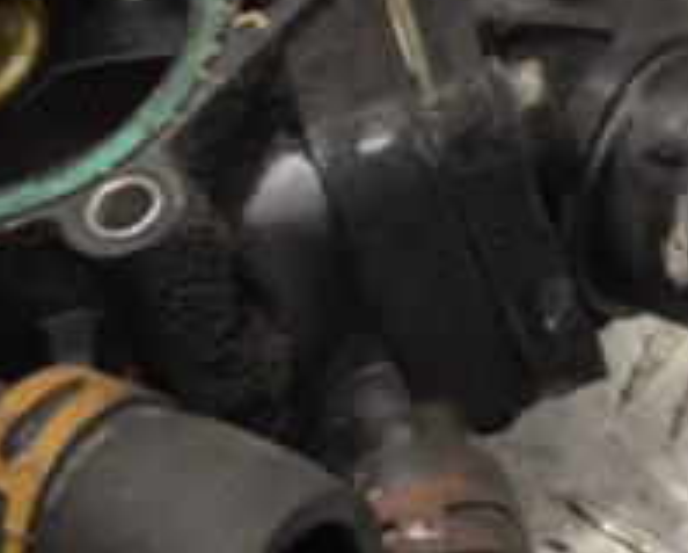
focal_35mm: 213
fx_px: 4344
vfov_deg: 7.3
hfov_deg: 9.1
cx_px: 229
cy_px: 223
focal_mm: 50
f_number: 5.6
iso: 220
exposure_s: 1/30
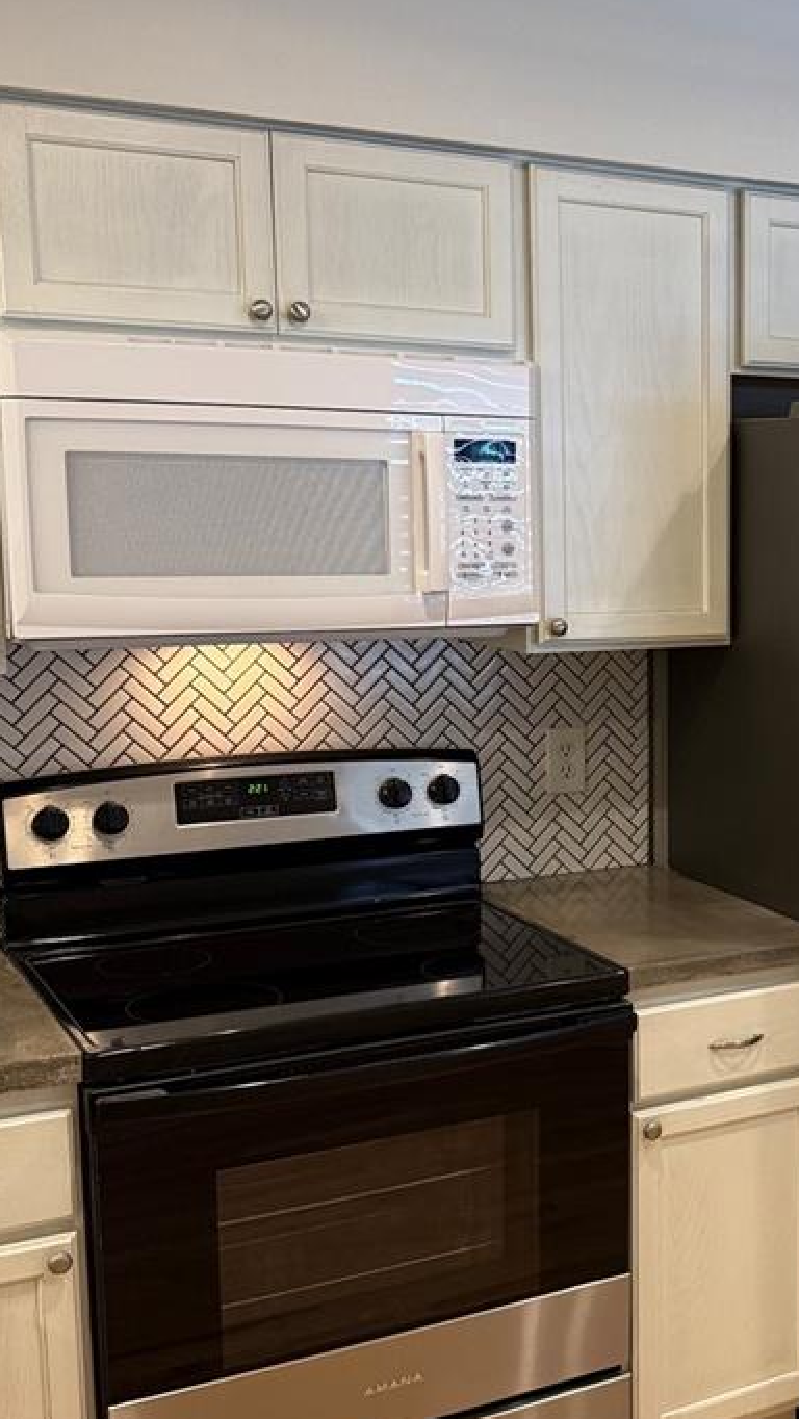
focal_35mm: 46
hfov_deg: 24.8
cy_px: 768
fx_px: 1731
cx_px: 795
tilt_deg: -7.0
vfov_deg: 44.5
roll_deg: -1.3
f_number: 1.78
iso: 250
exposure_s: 1/60
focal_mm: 6.76
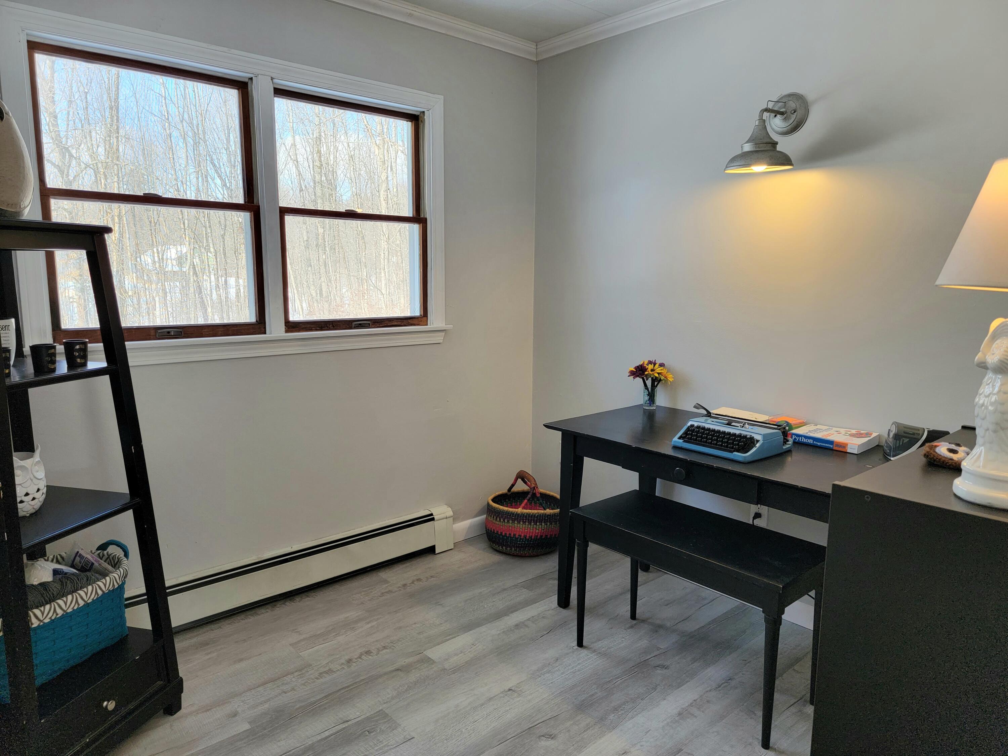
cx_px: 504
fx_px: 699
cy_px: 378
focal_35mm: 24
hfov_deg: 71.6
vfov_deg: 56.8
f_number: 1.8
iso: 64
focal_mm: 6.7
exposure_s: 1/120
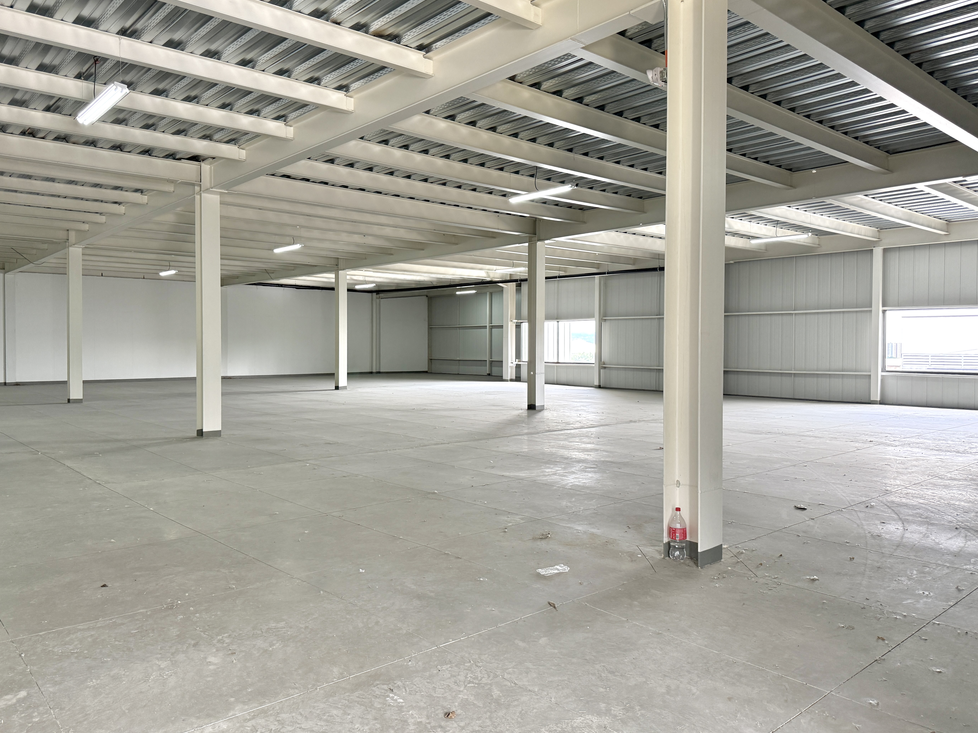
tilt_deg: -1.1
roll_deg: -0.1
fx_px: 706
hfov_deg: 69.4
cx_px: 471
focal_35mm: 25
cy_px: 357
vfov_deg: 54.9
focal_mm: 6.76
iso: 200
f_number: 1.78
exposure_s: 1/172
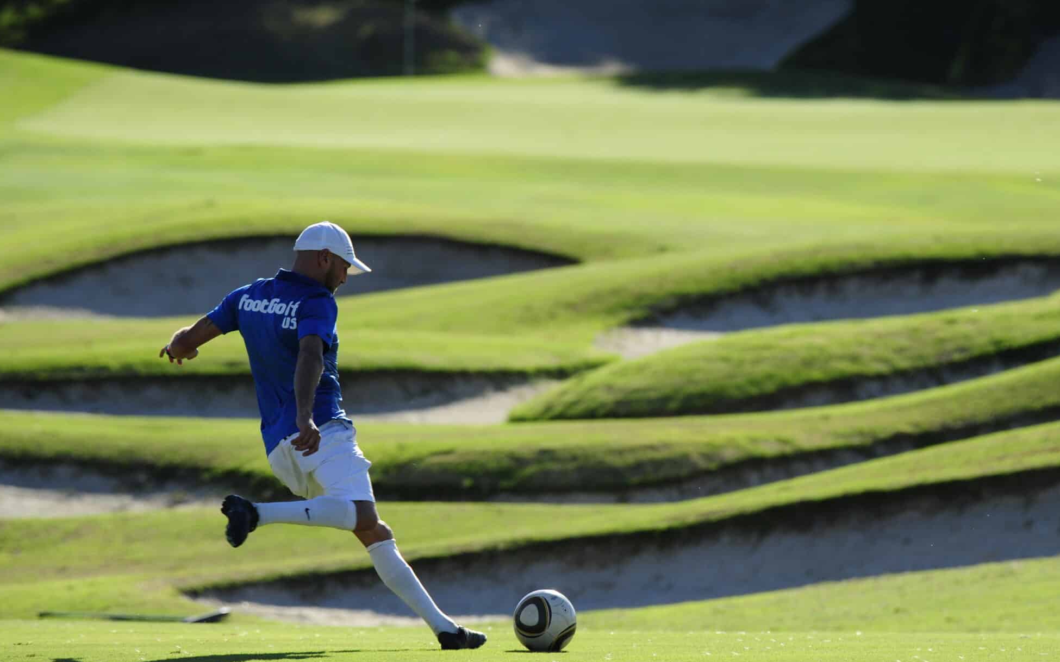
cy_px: 279
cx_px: 648
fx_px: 14676
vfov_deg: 2.6
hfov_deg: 4.1
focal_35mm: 508
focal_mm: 380
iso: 400
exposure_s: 1/1000
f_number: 7.1
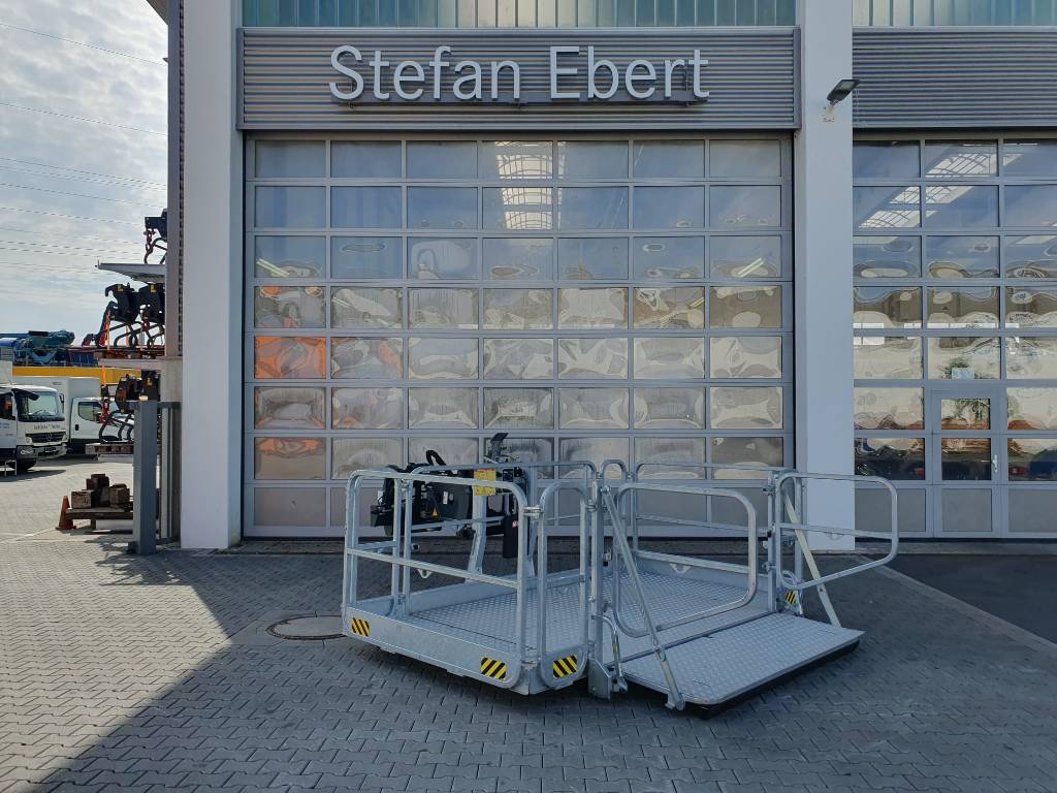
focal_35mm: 26
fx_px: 794
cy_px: 396
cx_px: 528
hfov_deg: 67.3
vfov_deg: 53.1
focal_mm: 4.32
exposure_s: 1/1744
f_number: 2.4
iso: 50
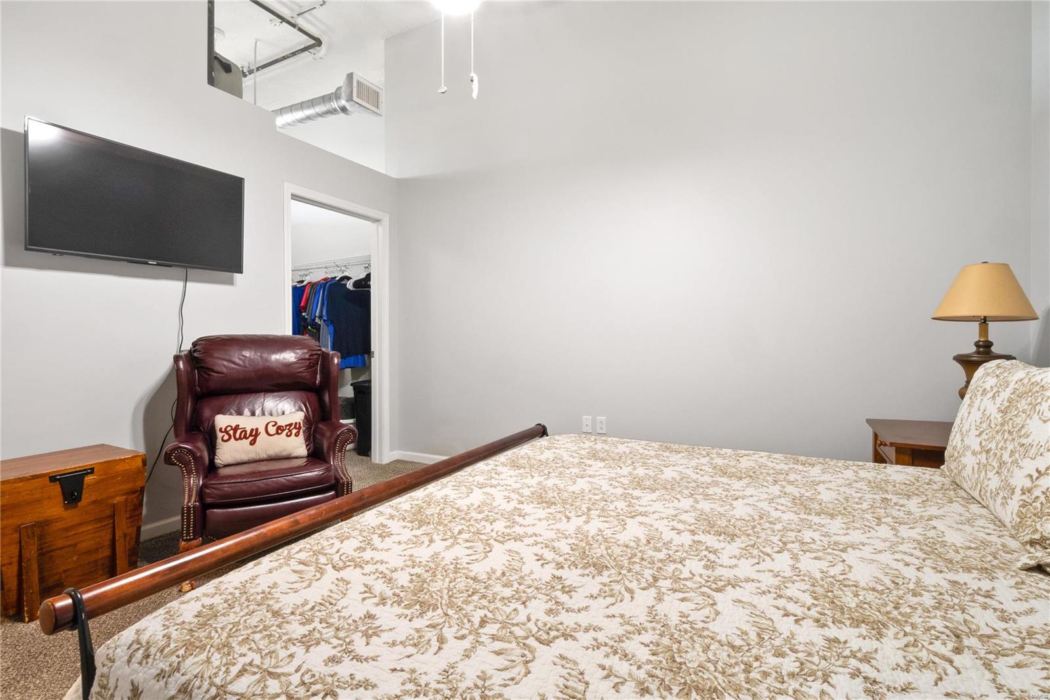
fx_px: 467
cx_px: 525
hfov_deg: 96.7
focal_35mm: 16
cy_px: 350
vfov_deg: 73.7
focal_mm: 8
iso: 400
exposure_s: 1/1.25
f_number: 10
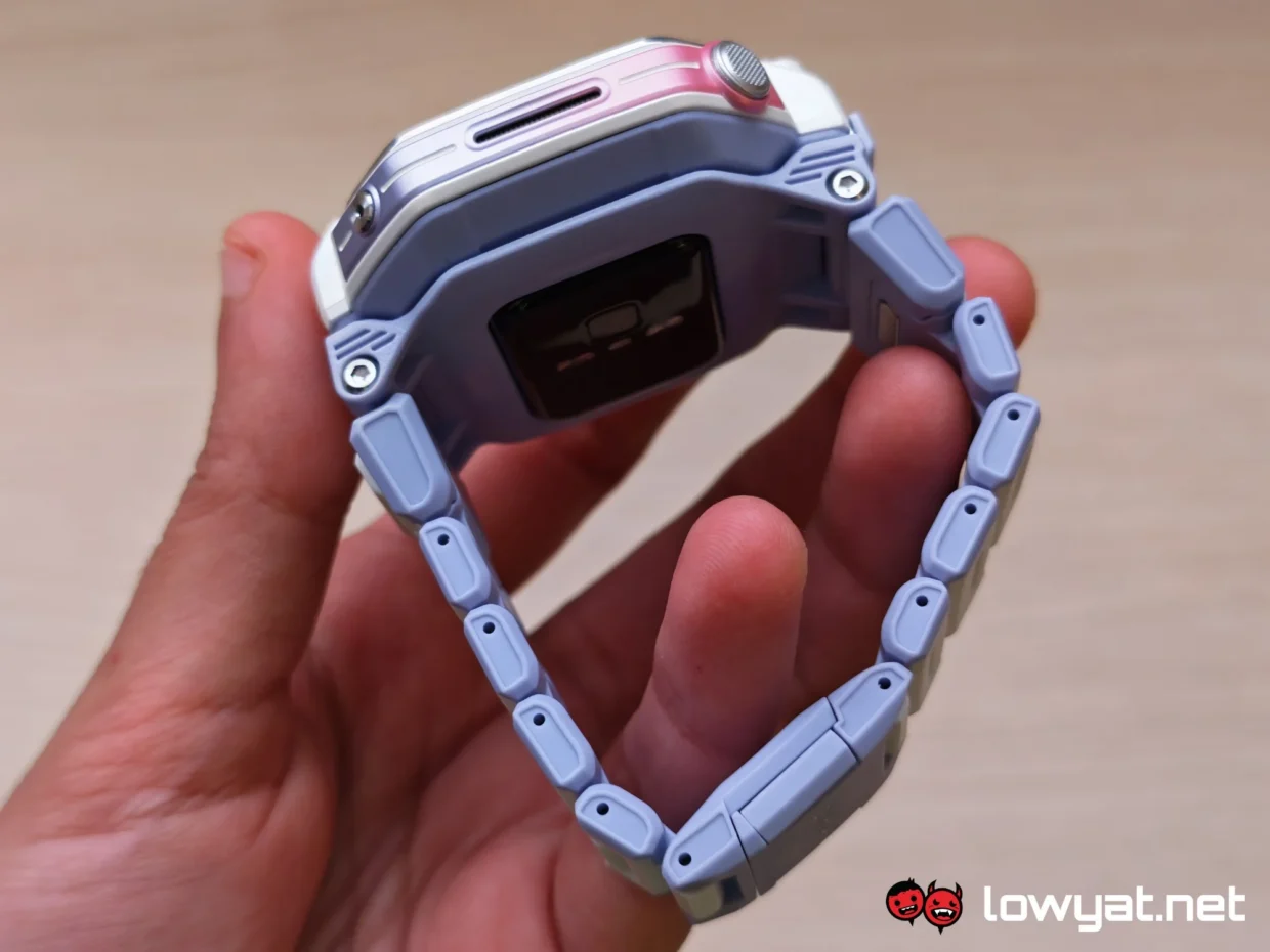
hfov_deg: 41.2
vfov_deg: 31.5
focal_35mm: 46
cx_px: 635
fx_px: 1688
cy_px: 476
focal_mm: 5.4
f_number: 1.6
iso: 125
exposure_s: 1/50
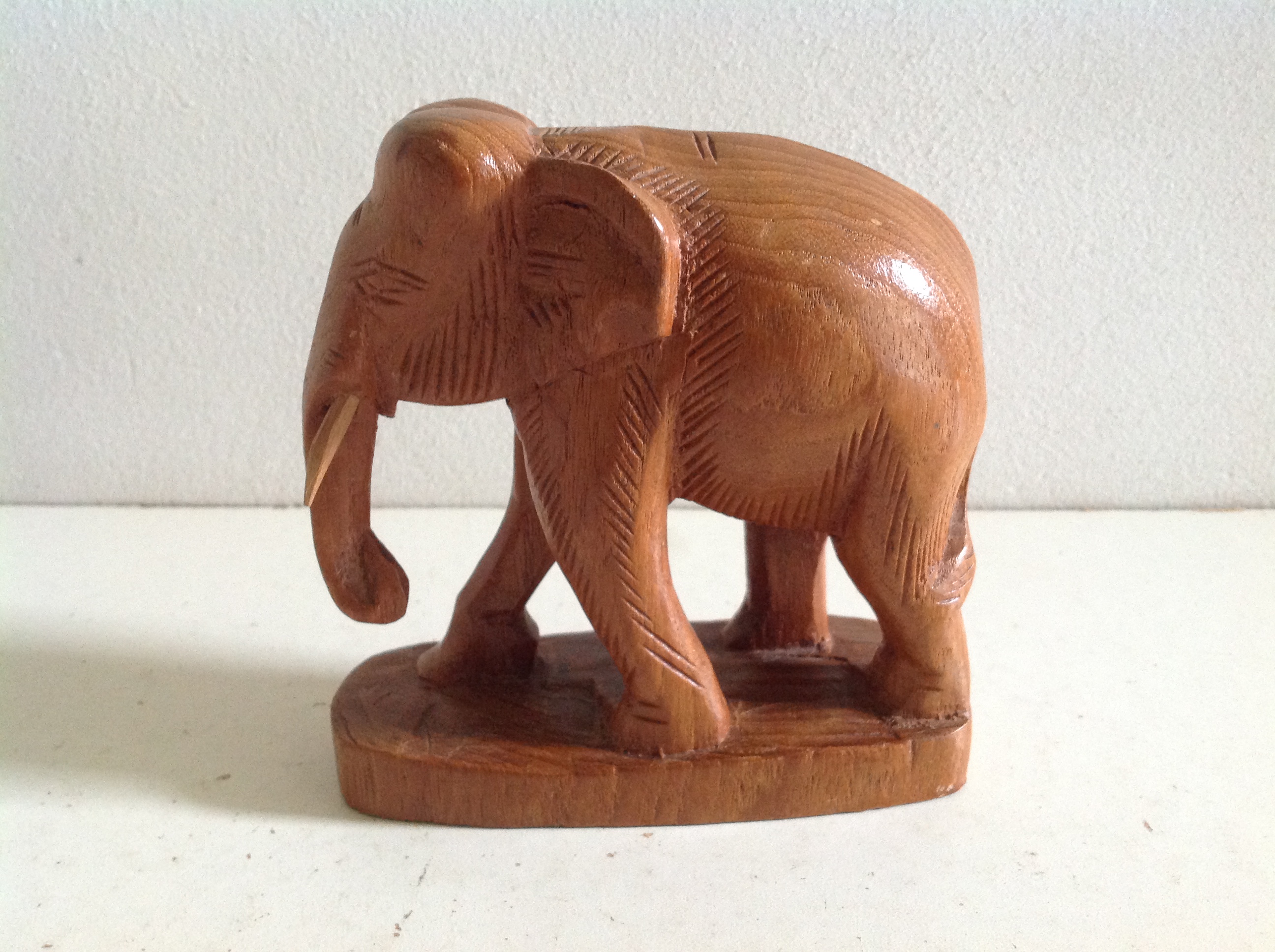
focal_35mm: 35
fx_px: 1287
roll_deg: -0.2
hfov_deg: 52.7
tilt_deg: -21.3
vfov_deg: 40.6
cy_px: 476
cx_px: 638
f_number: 2.4
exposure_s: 1/15
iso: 320
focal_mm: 4.28
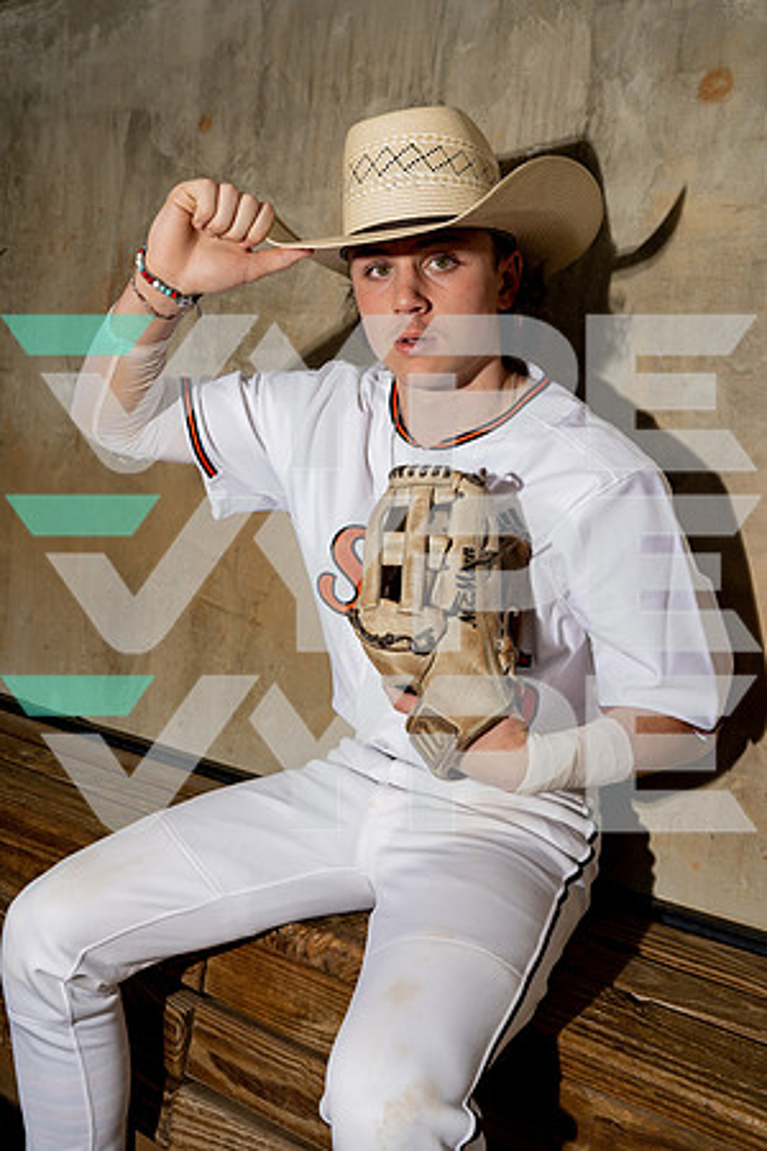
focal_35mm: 35
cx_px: 384
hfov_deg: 37.9
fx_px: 1118
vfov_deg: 54.4
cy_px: 576
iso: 320
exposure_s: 1/250
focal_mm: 35
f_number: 8
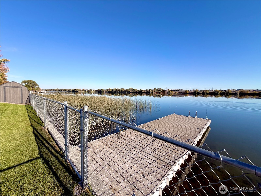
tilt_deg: -3.4
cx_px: 130
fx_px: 106
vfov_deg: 85.7
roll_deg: -0.7
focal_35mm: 14
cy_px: 98
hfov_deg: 102.1
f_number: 2.2
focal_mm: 2.22
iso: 20
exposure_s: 1/841
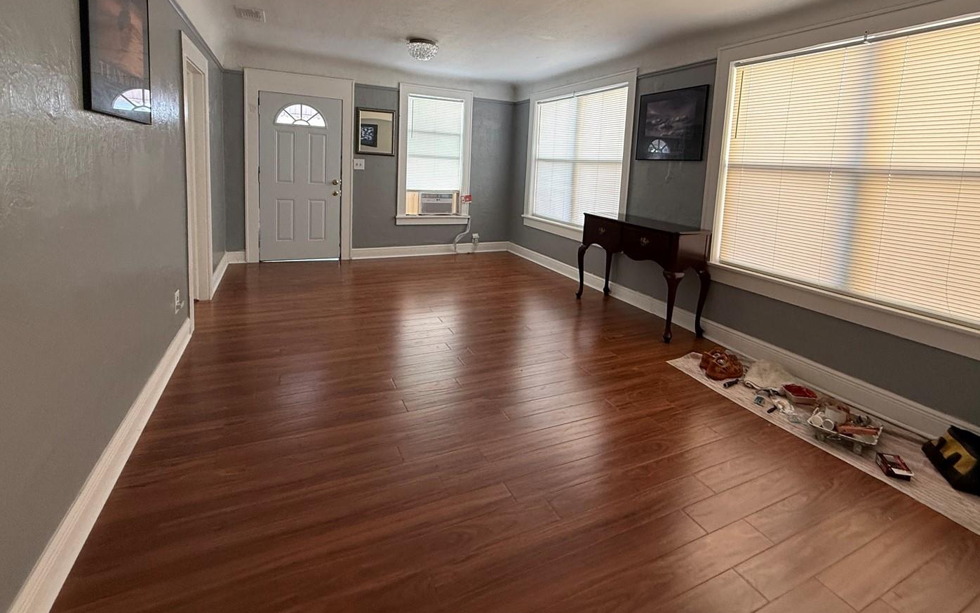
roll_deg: -3.3
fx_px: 454
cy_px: 213
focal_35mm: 17
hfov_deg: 94.3
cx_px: 506
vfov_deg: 66.5
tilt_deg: -5.6
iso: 250
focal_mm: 2.22
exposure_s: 1/120
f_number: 2.2
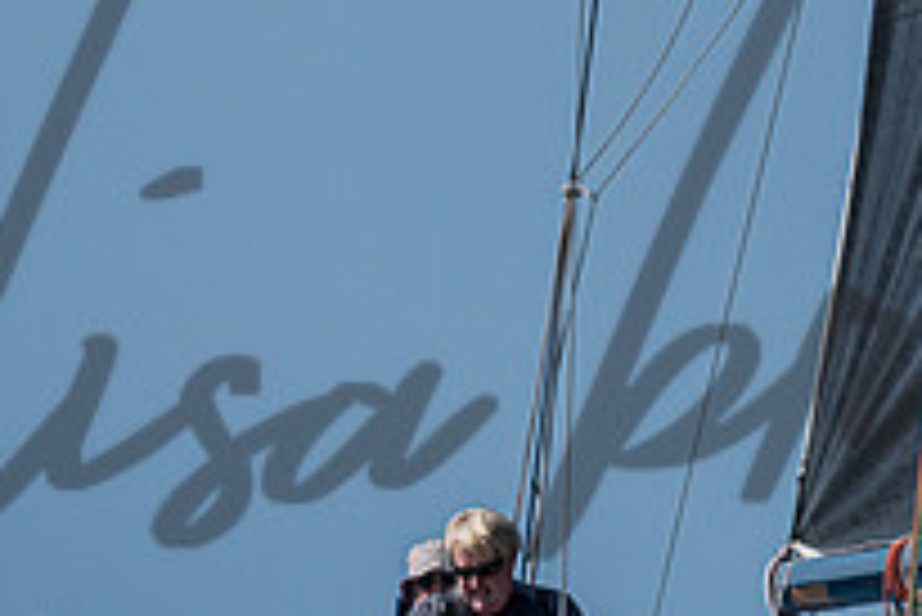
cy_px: 85
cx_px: 625
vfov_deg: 1.1
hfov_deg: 1.6
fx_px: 32497
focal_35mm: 1268
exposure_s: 1/8000
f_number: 5.3
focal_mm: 330
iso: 400
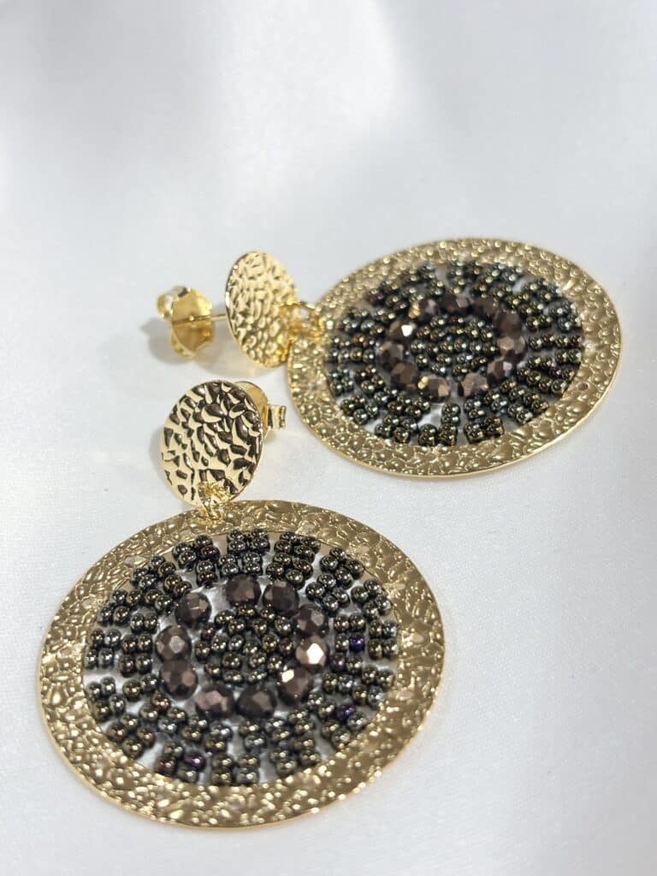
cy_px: 438
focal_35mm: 52
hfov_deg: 28.0
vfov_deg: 36.8
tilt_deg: -39.5
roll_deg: +10.0
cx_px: 328
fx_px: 1316
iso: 25
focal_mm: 5.96
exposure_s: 1/135
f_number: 1.6
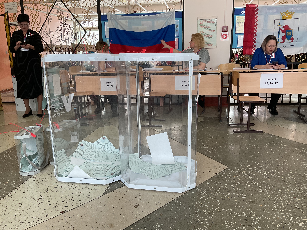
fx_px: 257
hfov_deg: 61.7
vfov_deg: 48.2
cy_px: 115
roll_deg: +1.5
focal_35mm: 29
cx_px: 154
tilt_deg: -12.9
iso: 32
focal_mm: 3
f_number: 1.8
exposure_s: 1/120
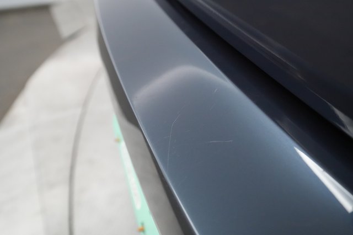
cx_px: 176
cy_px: 118
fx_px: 274
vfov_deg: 46.4
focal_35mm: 28
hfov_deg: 65.5
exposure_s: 1/250
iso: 8000
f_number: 5
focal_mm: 28
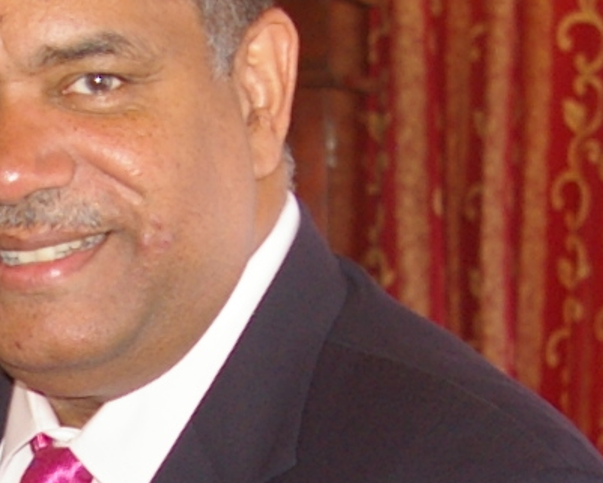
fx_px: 4891
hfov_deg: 7.0
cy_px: 686
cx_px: -35
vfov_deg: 5.6
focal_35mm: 274
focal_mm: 26
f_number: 4.5
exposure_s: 1/45
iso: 400
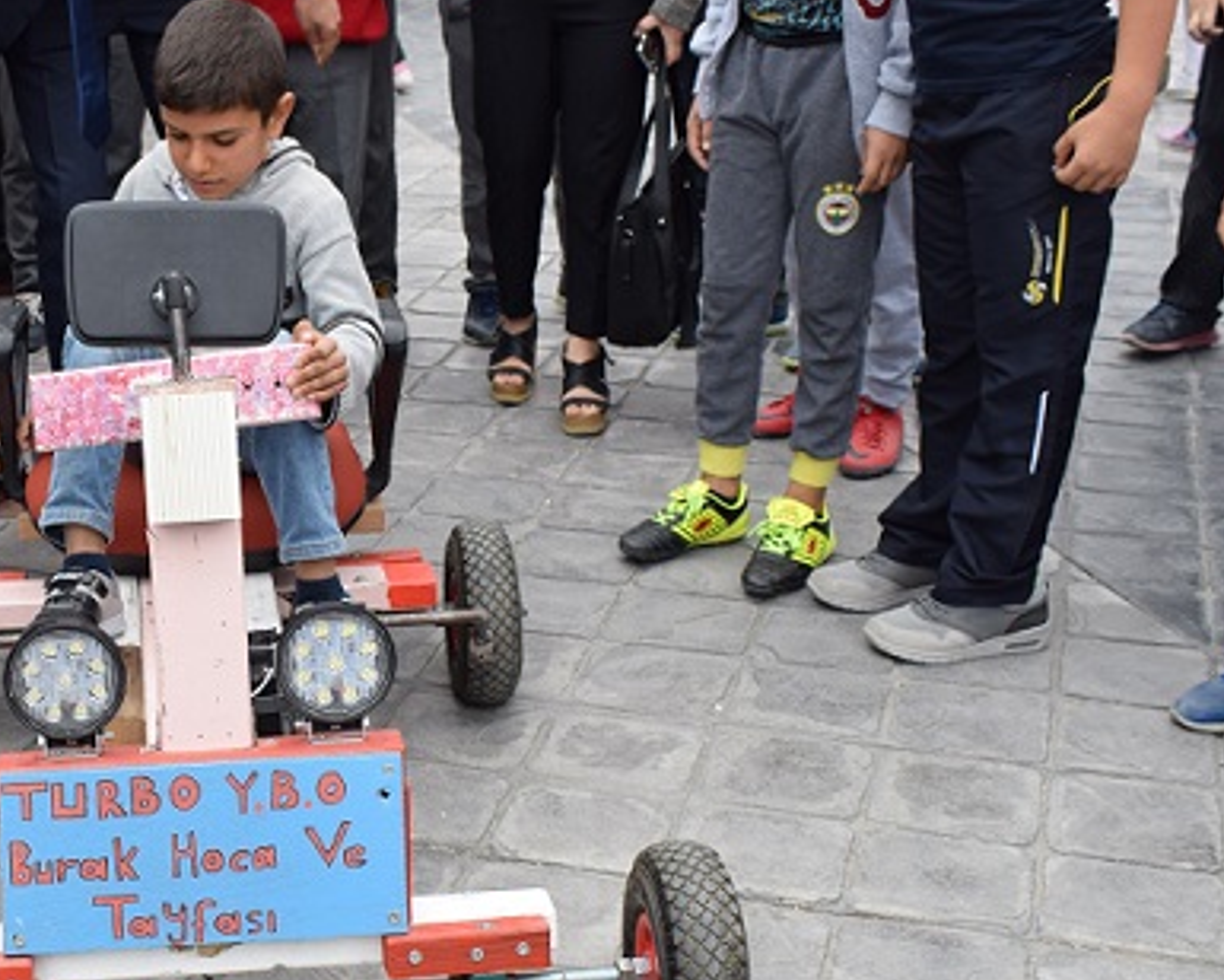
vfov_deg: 26.7
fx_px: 2065
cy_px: 504
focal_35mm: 57
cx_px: 302
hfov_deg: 32.4
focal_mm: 24
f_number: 8
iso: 360
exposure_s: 1/250
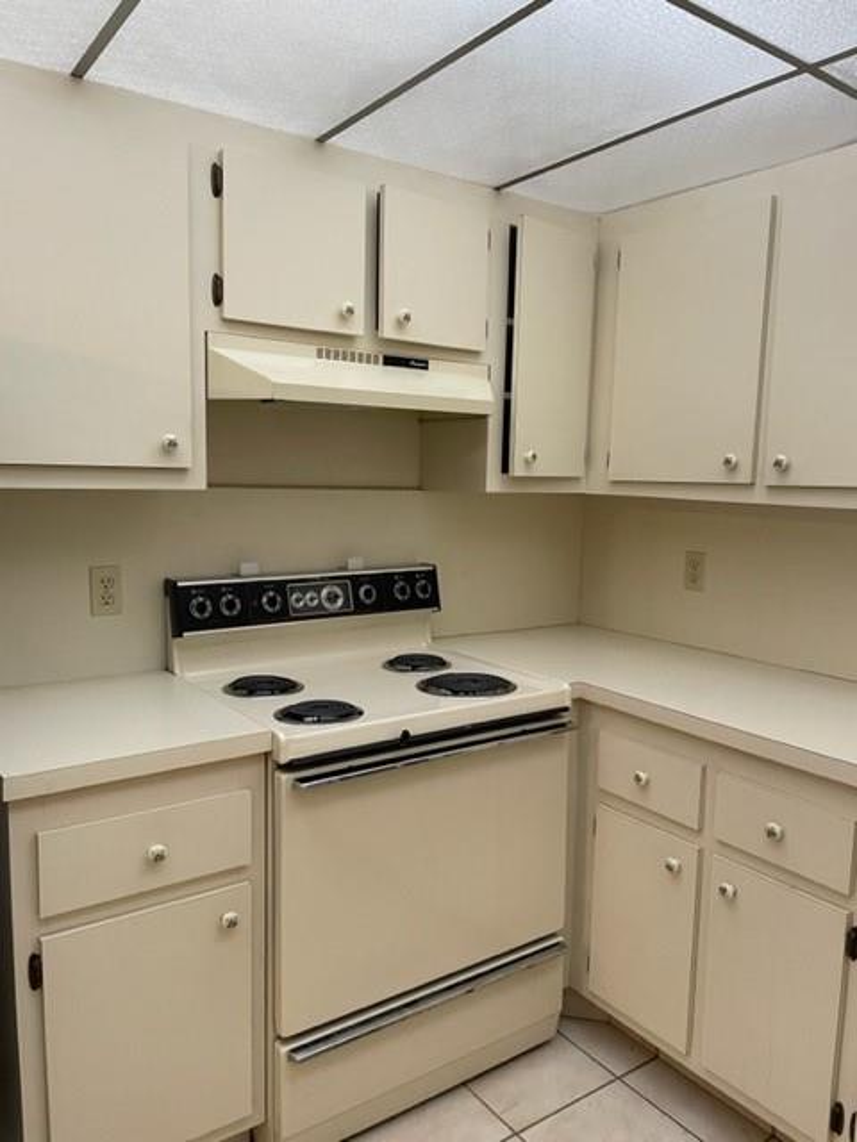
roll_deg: -0.7
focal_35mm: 26
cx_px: 428
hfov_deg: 53.1
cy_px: 571
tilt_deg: -6.7
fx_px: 858
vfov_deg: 67.3
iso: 80
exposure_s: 1/60
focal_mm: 4.2
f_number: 1.6
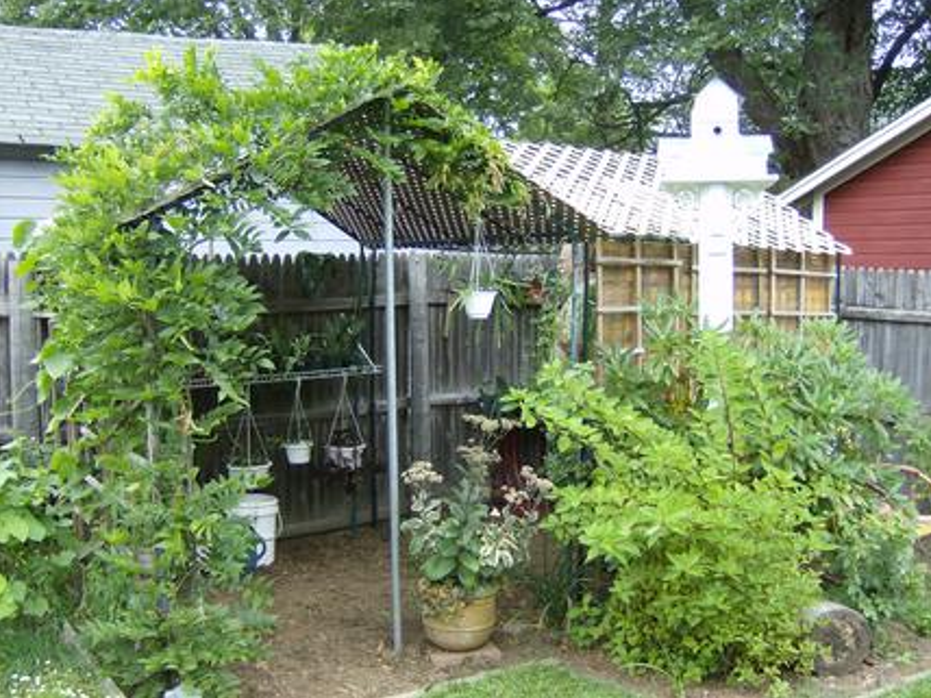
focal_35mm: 37
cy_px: 341
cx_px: 474
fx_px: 995
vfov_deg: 38.7
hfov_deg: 50.1
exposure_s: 1/88.6
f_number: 2.8
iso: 100
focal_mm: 6
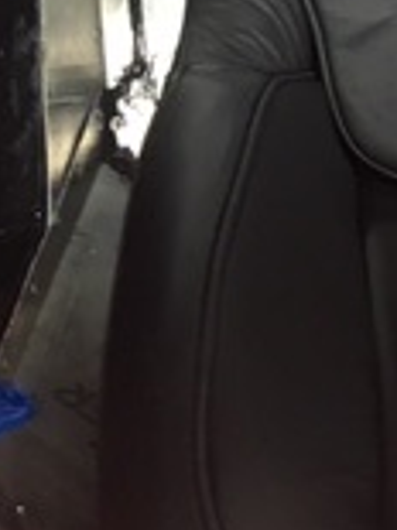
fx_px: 1838
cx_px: 678
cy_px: 0
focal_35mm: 120
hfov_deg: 11.6
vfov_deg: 16.1
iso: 50
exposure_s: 1/4
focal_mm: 4.15
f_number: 2.2
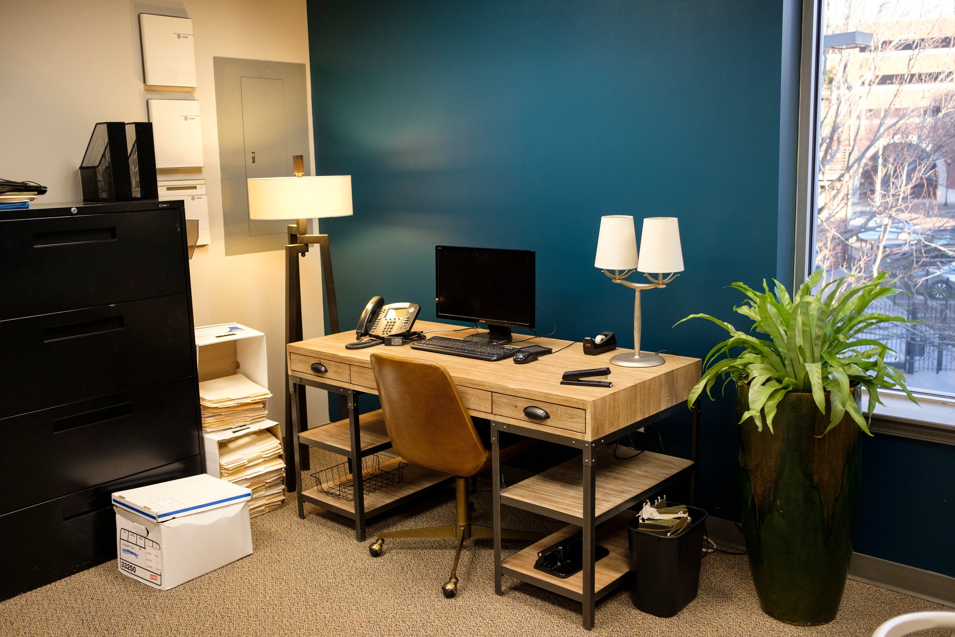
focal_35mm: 35
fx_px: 928
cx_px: 478
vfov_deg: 37.9
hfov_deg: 54.4
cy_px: 318
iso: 1600
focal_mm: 23
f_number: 2.8
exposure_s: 1/210
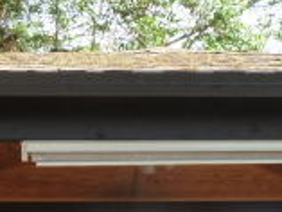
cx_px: 142
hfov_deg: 19.2
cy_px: 298
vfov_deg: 13.8
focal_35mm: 102
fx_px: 832
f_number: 4
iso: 125
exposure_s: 1/160
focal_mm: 4.1
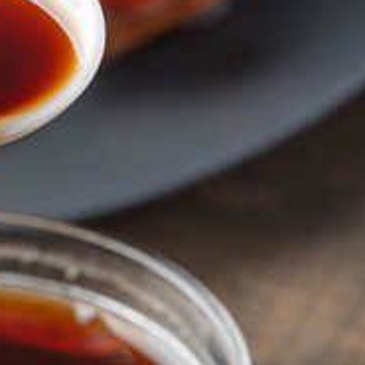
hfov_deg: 5.8
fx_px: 3567
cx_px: -164
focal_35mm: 299
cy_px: 182
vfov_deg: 5.9
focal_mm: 90
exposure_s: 1/180
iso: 200
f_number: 8
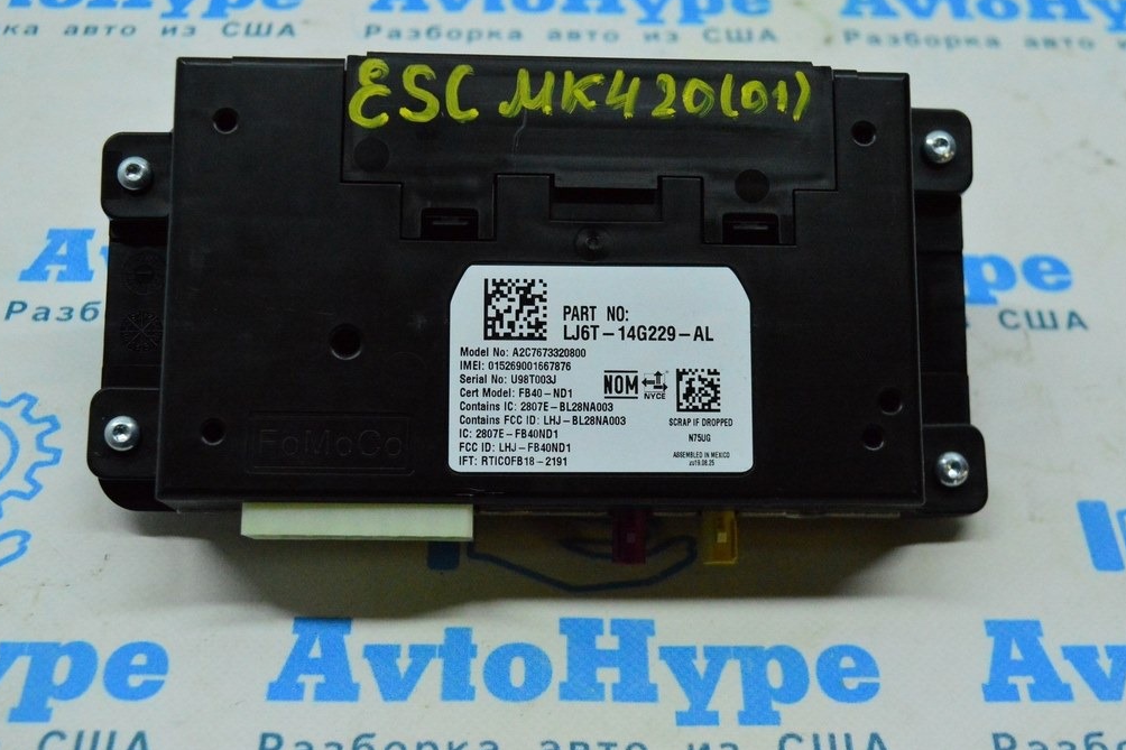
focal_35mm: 52
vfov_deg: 26.0
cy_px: 374
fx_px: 1626
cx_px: 560
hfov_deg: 38.2
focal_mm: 34
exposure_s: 1/640
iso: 6400
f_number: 6.3
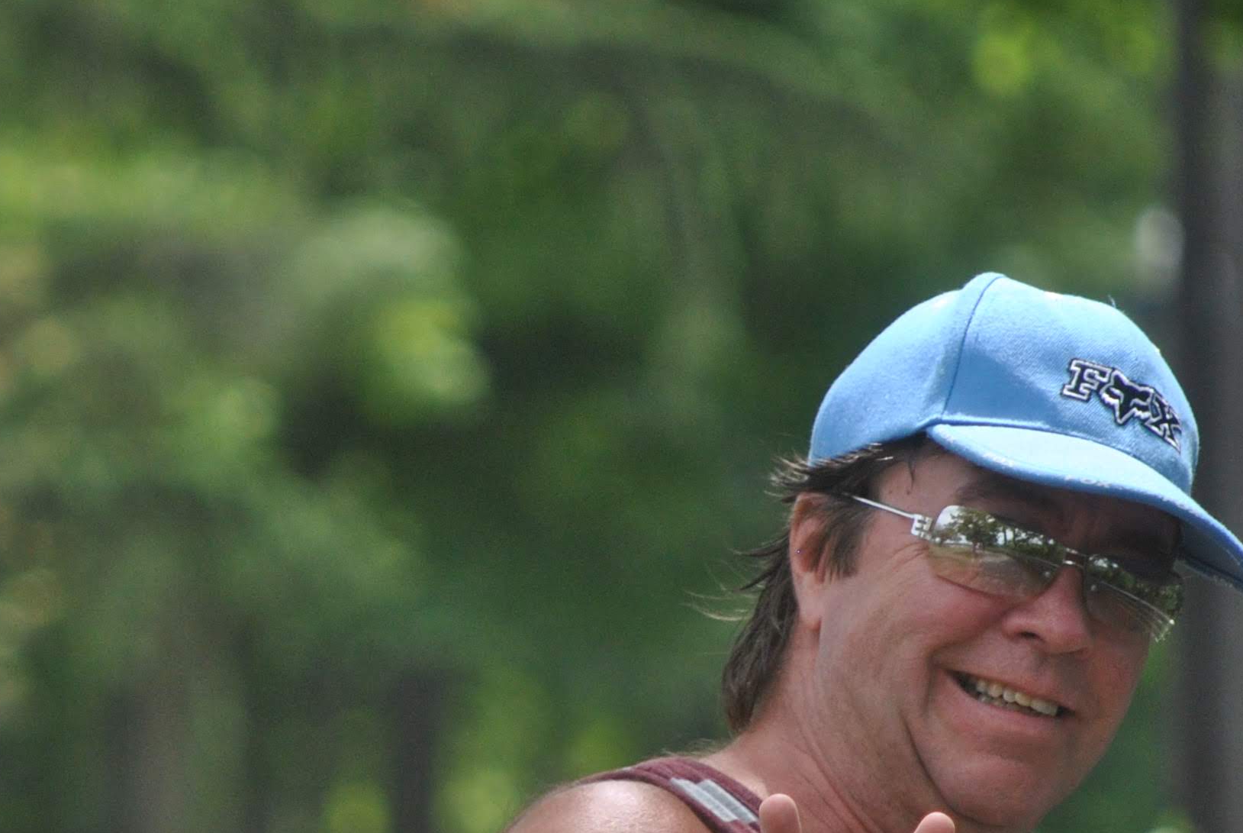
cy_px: 535
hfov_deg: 2.9
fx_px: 24651
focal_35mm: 713
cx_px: 489
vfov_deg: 1.9
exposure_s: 1/500
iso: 320
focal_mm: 200
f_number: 5.6
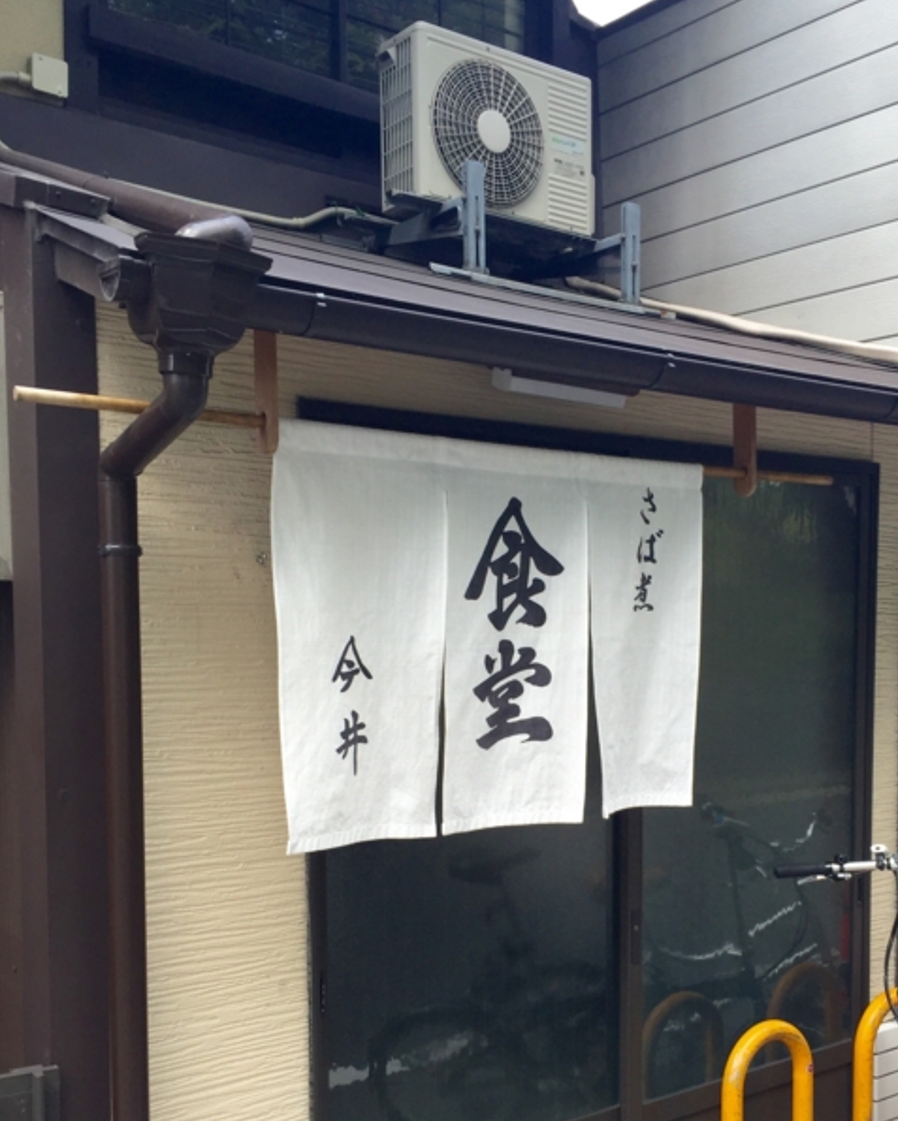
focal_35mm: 38
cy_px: 718
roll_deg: +1.2
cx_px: 540
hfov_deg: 39.0
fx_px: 1262
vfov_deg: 47.4
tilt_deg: -3.5
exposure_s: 1/350
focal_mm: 4.15
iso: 32
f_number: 2.2
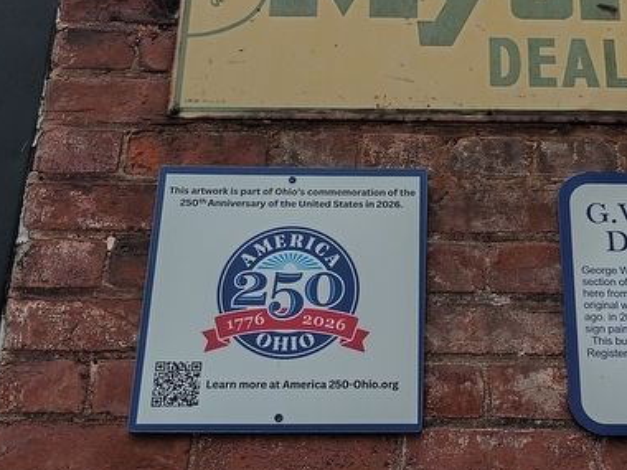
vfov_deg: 23.9
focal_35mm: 61
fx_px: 1105
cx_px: 454
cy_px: 170
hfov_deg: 31.2
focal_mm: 4.27
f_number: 1.8
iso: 100
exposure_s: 1/758
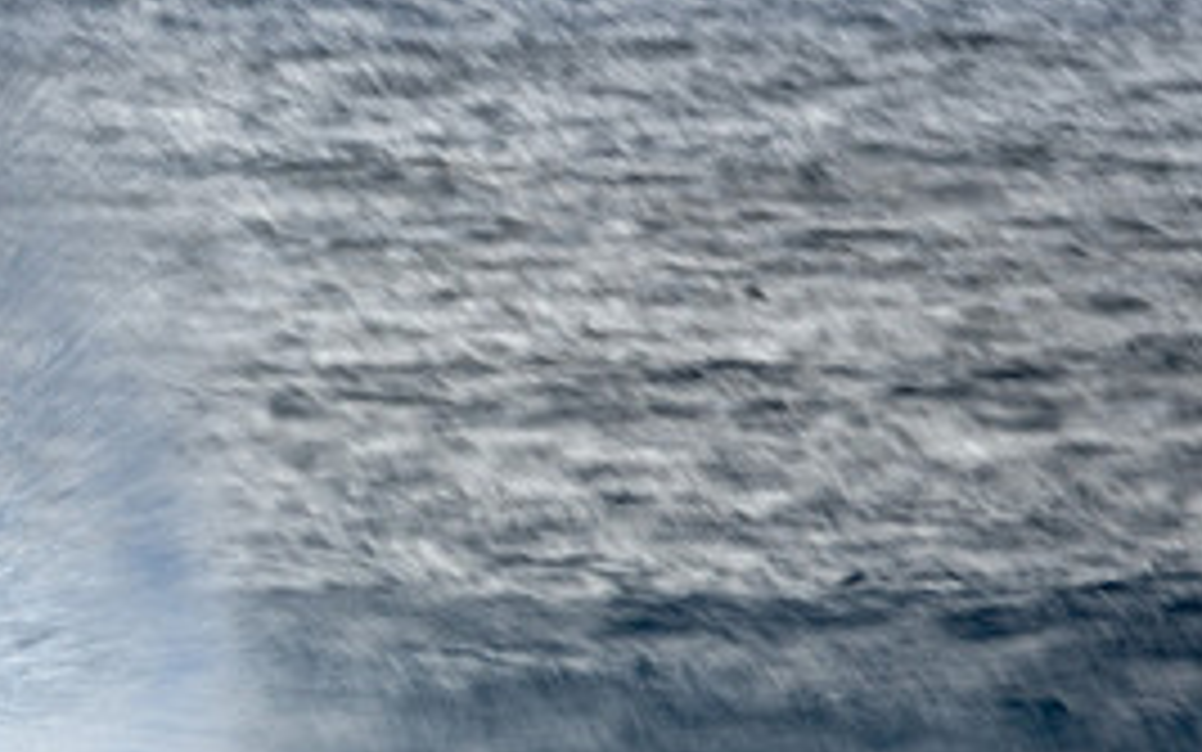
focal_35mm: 1762
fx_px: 57732
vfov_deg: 0.7
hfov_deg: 1.2
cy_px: 858
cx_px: 99
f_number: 25
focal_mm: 500
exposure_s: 1/20
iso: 100
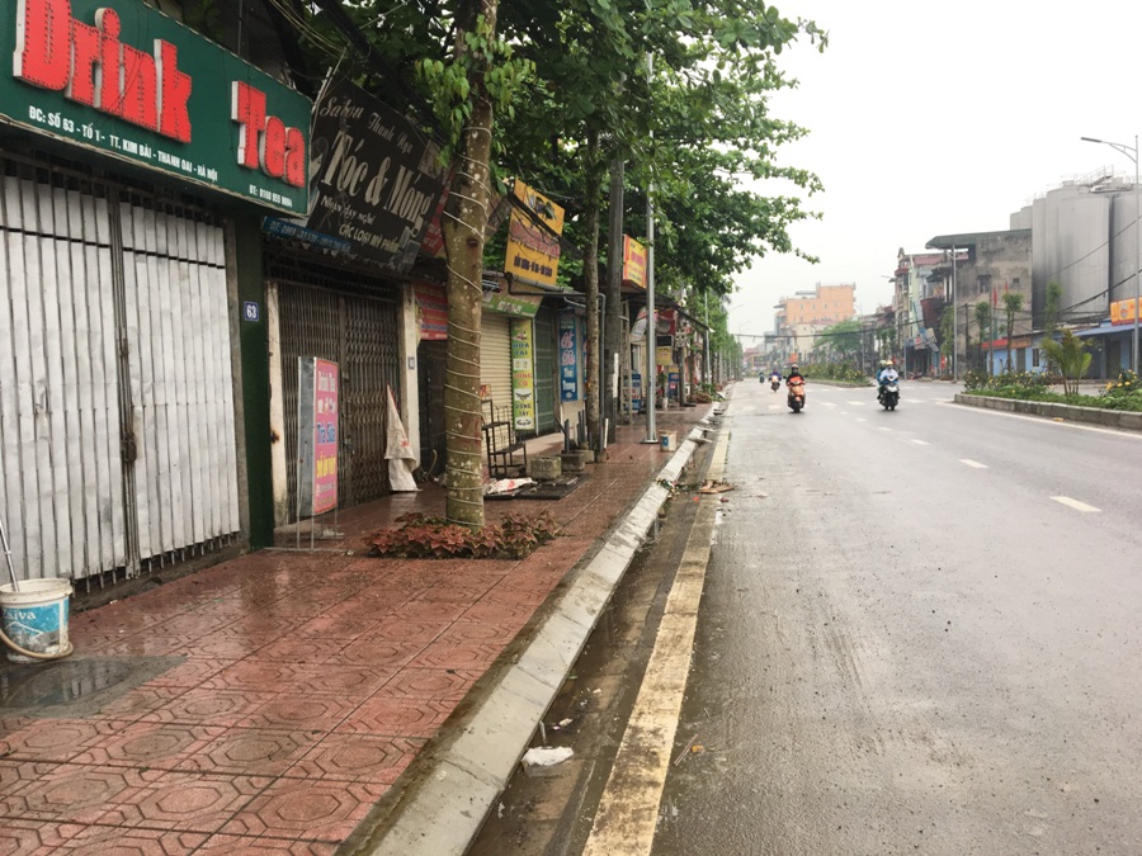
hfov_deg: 61.7
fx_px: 957
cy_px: 428
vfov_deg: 48.2
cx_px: 571
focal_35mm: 29
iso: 40
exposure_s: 1/100
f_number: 2.2
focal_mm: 4.15
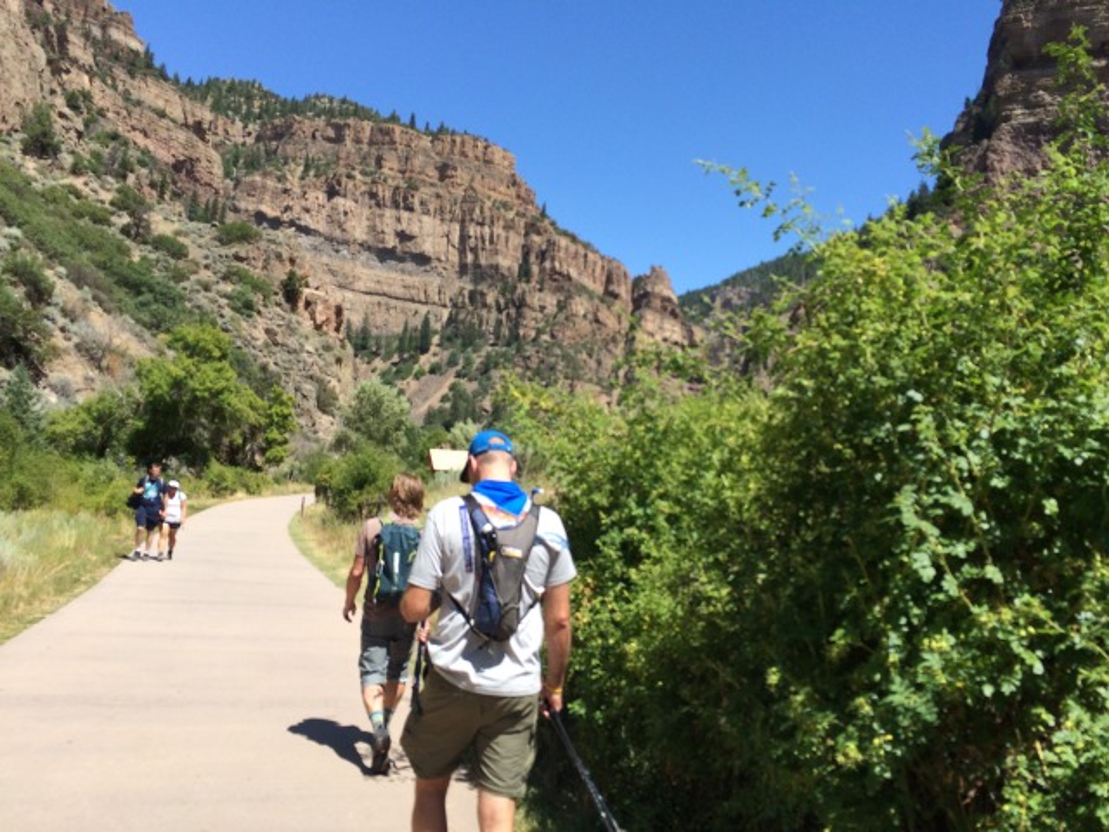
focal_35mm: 29
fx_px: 929
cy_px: 416
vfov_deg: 48.2
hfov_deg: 61.7
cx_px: 554
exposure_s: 1/1642
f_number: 2.2
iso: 32
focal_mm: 4.15
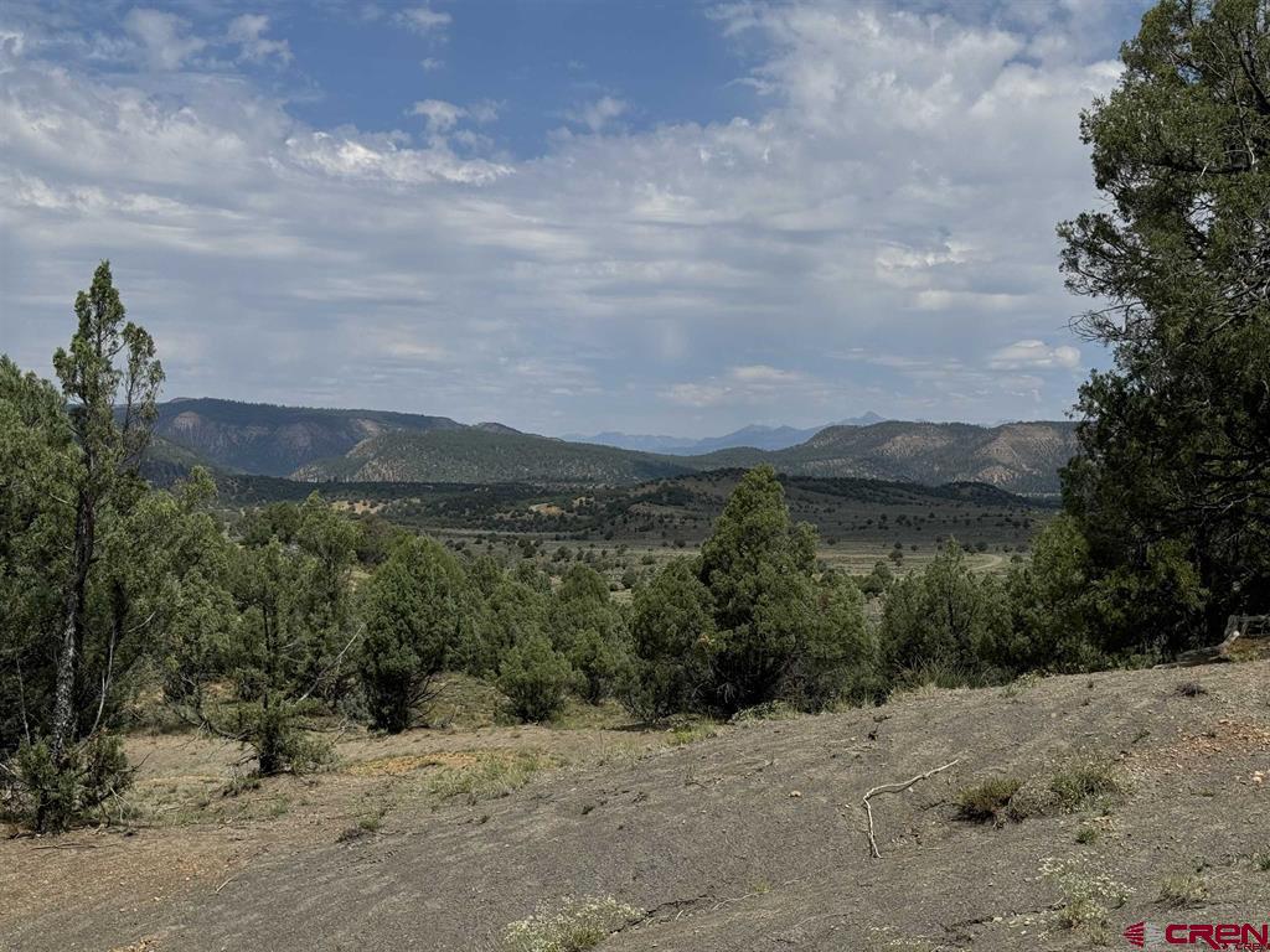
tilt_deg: -1.5
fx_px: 1761
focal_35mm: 48
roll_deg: -0.7
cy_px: 476
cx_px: 635
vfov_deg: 30.3
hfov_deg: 39.7
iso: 64
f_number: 1.78
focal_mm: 6.76
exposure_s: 1/7092
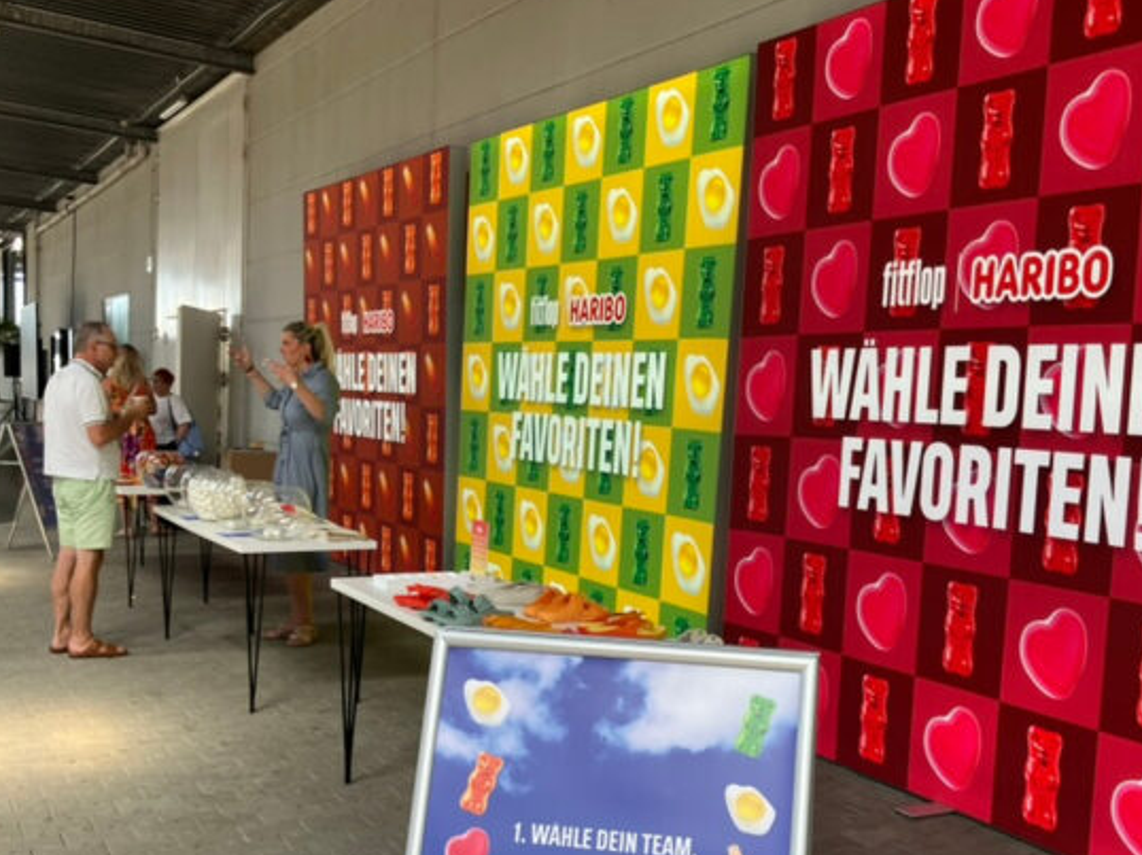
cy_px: 545
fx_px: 1319
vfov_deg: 35.7
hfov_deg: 46.7
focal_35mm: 40
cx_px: 654
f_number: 1.8
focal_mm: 3.99
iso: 40
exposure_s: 1/121
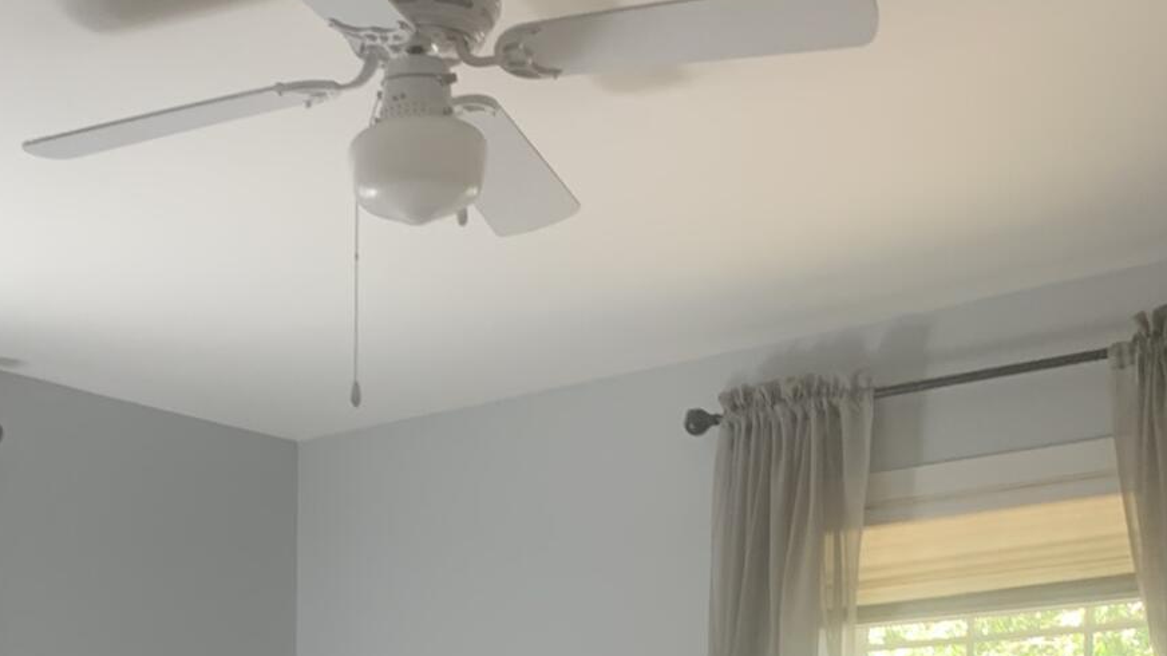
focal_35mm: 65
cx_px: 203
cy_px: 1028
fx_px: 2011
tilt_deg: -1.0
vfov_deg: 16.6
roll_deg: -0.2
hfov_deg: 31.4
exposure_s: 1/105
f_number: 1.8
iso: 100
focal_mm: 4.25
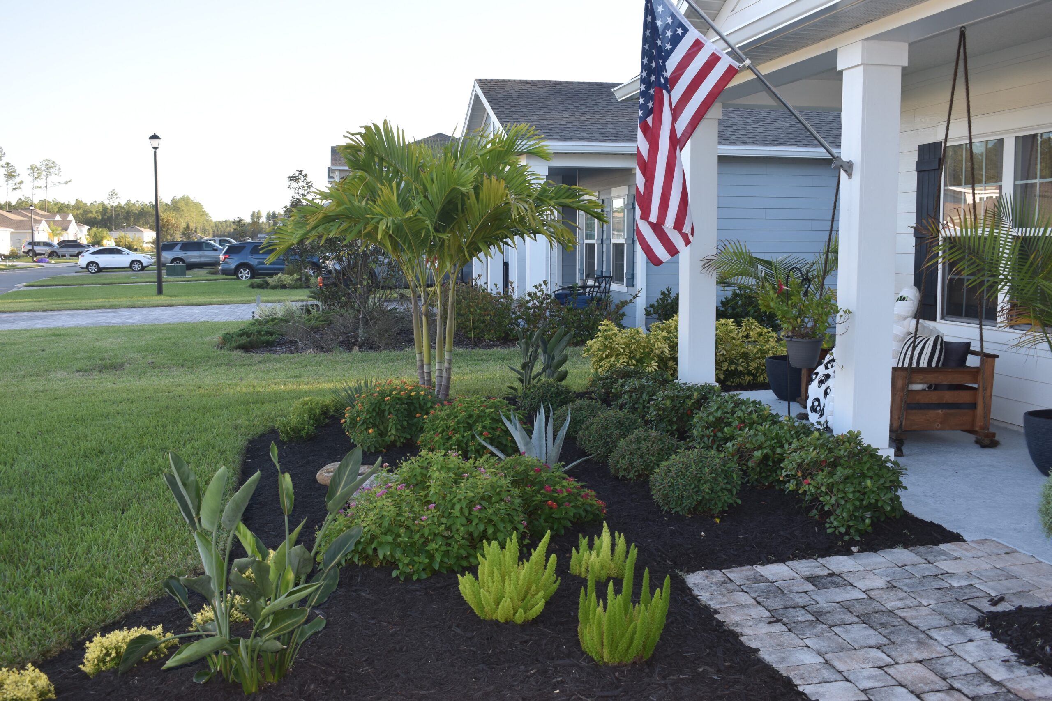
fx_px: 1052
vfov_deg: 36.9
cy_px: 350
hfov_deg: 53.1
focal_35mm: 36
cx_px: 526
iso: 140
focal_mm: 24
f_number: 5.6
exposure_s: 1/125
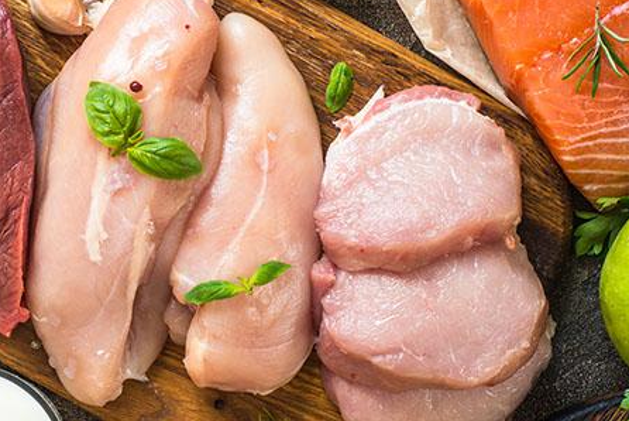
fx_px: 1958
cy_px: 238
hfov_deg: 18.1
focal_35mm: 112
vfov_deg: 12.2
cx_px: 138
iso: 125
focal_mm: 50
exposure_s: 1/15
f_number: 9
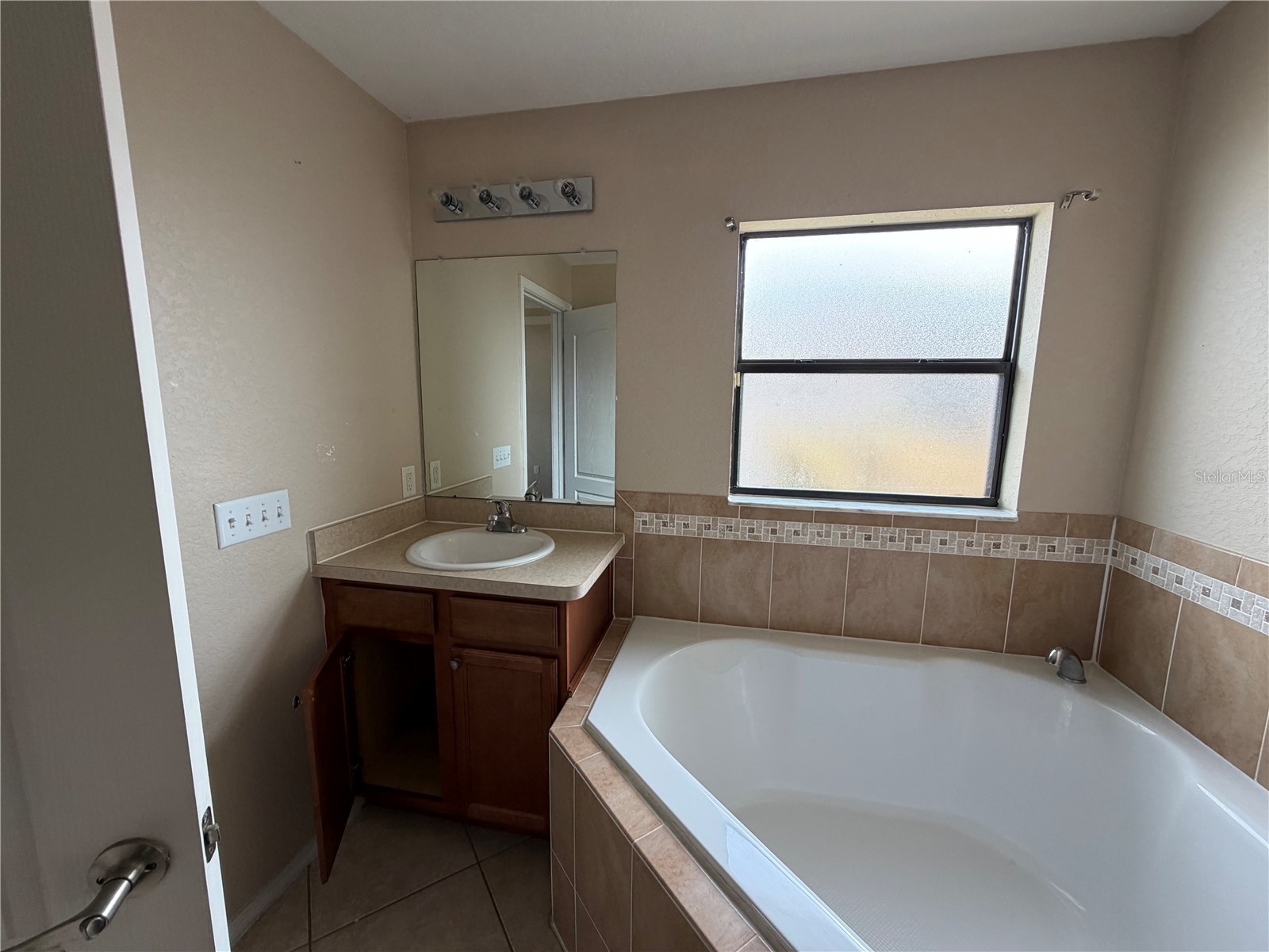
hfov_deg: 102.1
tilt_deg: -8.8
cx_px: 634
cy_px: 476
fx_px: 513
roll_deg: +0.5
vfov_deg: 85.7
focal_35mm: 14
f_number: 2.2
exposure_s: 1/121
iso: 160
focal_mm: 2.22
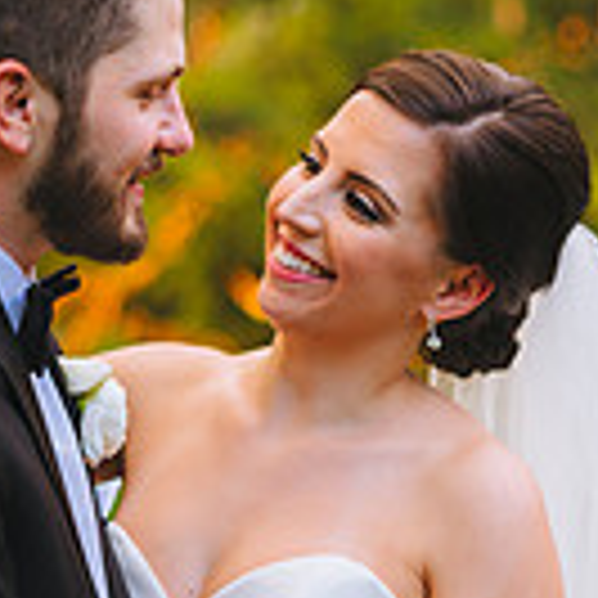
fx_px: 2814
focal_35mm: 144
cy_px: 459
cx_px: 209
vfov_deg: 12.1
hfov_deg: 12.1
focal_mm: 50
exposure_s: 1/250
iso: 400
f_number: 2
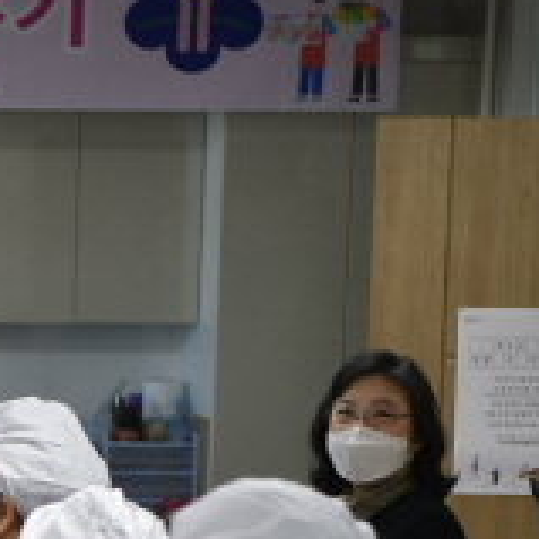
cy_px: 578
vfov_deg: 7.2
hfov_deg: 7.0
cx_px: -488
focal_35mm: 243
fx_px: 4281
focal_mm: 65
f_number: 2.8
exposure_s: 1/60
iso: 320
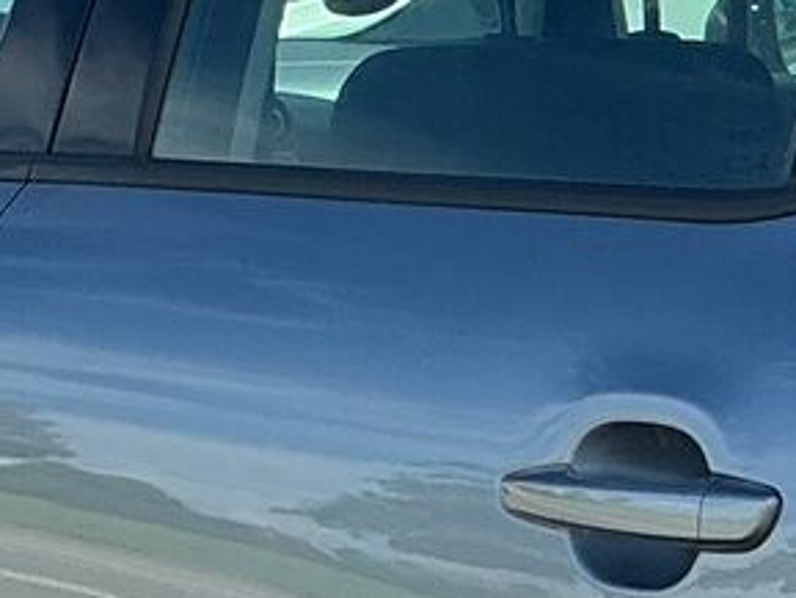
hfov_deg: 11.1
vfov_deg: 8.6
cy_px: 612
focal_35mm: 171
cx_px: 1200
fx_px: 3934
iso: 25
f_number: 1.8
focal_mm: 3
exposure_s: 1/635
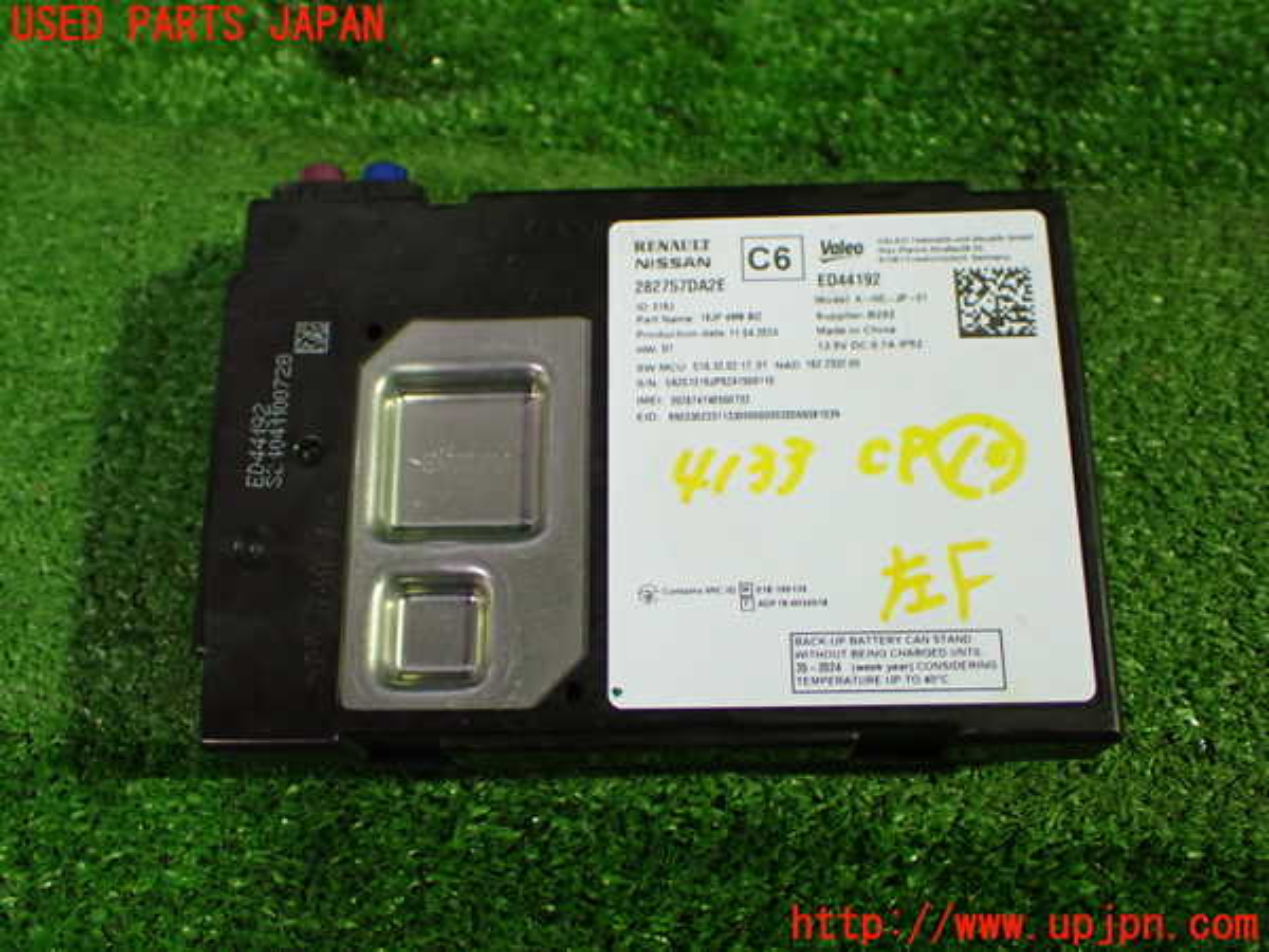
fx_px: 1393
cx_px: 634
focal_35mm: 38
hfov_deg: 49.0
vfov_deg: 37.7
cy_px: 476
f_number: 2.7
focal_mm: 6.83
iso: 800
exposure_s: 1/50
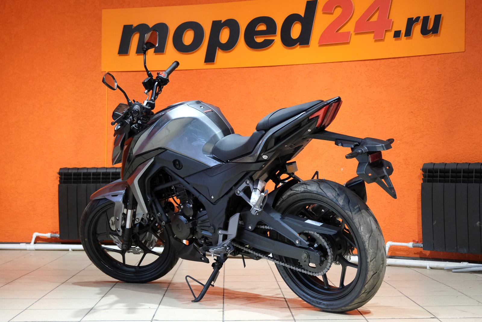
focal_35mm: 56
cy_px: 161
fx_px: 750
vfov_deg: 24.2
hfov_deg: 35.6
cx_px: 241
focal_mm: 37.6
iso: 2000
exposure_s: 1/100
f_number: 4
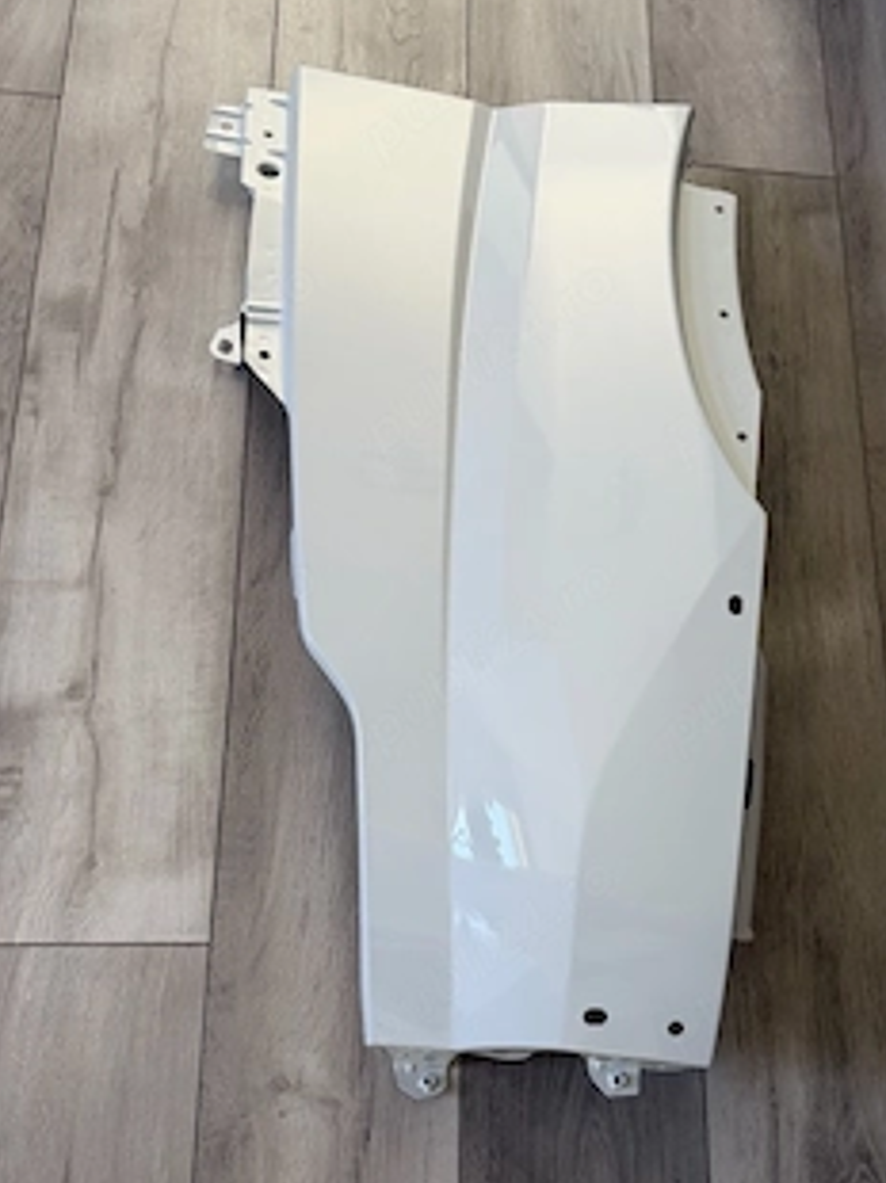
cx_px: 565
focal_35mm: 31
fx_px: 1059
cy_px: 702
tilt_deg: -72.1
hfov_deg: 44.9
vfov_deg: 58.0
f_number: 1.78
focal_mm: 6.76
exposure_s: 1/60
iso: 125
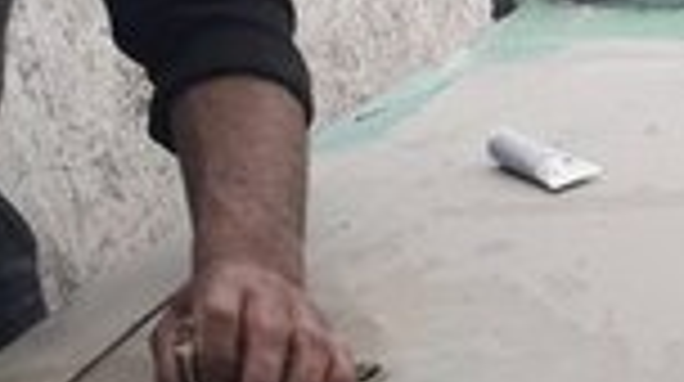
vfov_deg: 9.0
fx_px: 2318
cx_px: 1336
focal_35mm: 128
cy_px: 703
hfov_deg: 14.2
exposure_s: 1/318
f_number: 1.9
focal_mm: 3.6
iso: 40
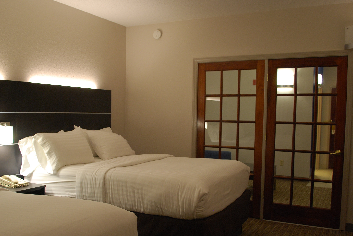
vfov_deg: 35.0
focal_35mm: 38
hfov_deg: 50.5
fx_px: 373
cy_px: 141
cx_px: 153
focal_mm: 20
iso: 400
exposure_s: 1/25
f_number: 3.8
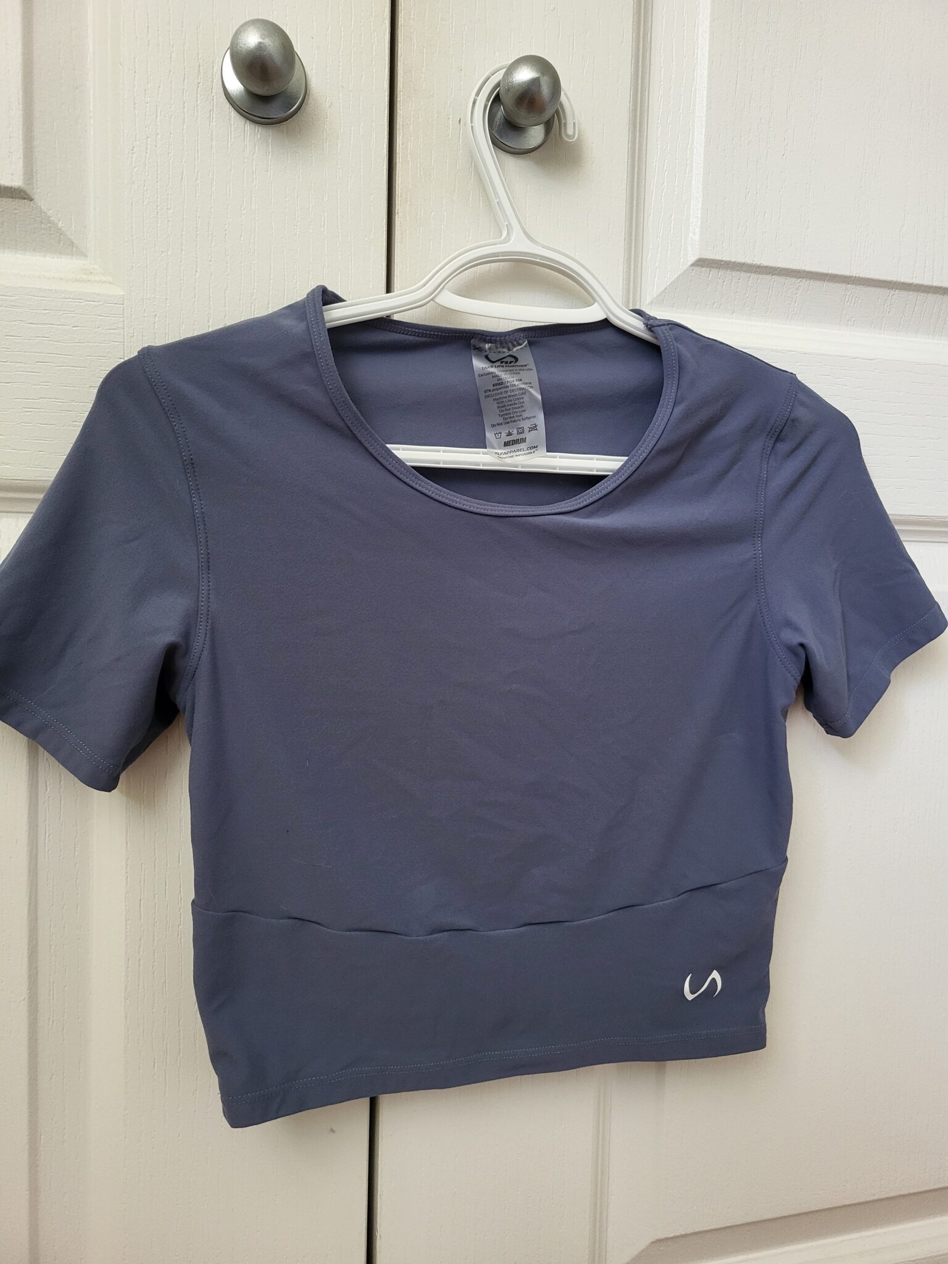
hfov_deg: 53.1
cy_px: 632
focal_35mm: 26
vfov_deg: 67.3
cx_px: 474
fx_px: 949
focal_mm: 5.4
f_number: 1.8
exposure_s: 1/120
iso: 320
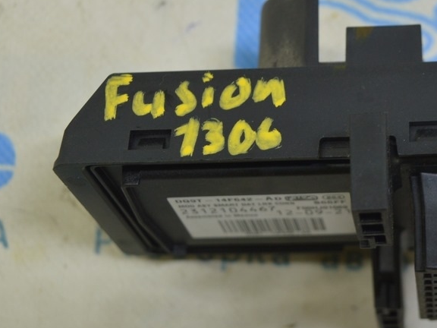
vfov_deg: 18.0
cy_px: 155
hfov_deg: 23.6
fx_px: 1035
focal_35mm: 82
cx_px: 318
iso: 400
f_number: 5.6
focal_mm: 32
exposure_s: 1/25
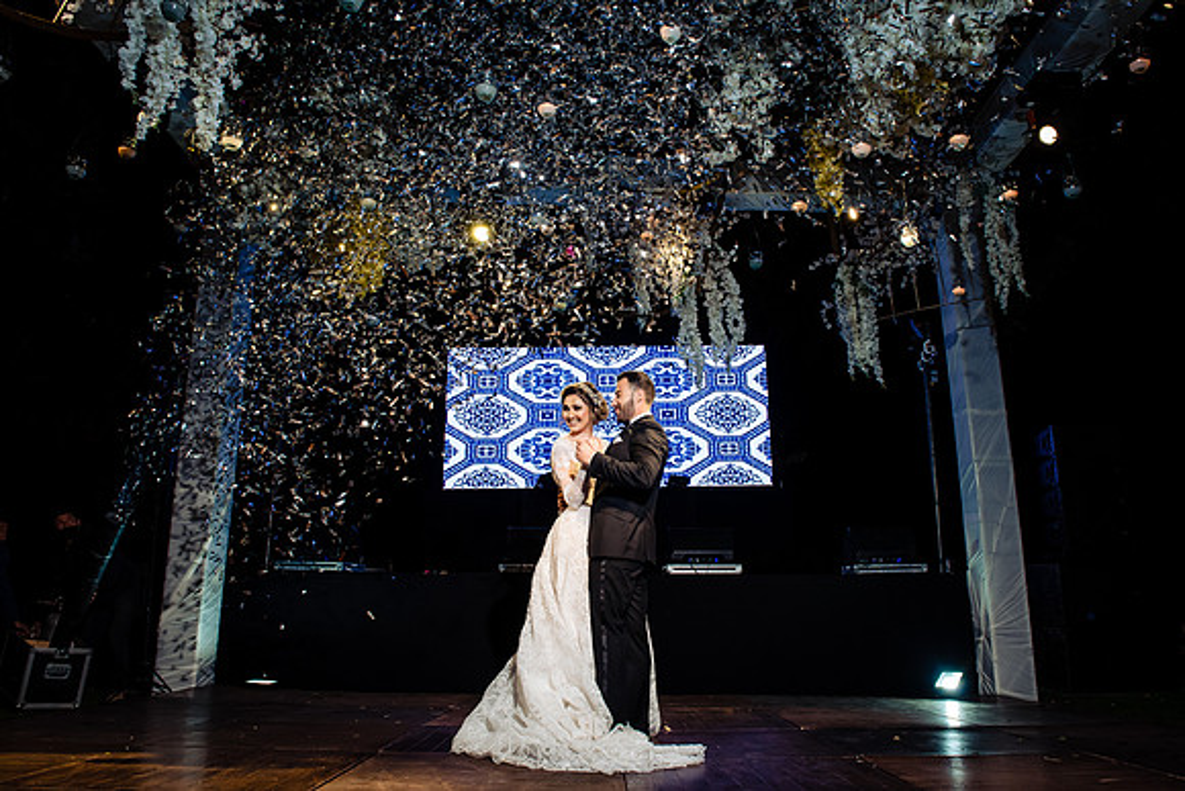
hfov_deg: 70.5
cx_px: 623
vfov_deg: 50.5
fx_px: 837
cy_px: 395
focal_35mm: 25
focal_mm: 24
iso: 1600
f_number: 8
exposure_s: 1/160
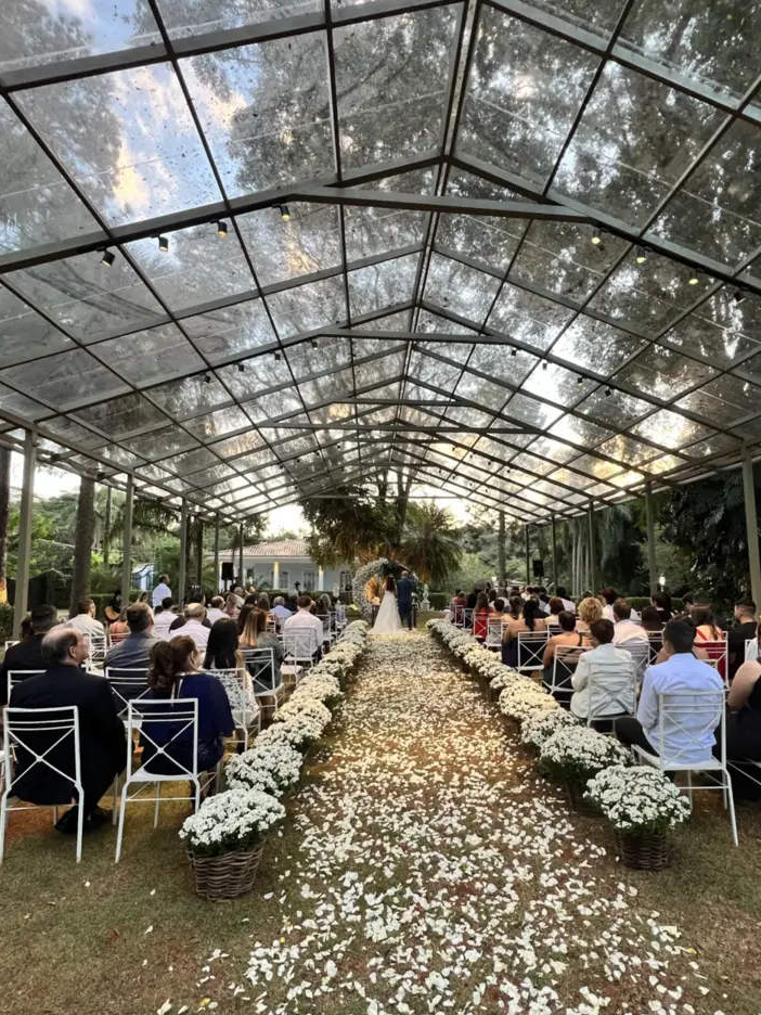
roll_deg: -0.2
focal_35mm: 16
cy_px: 529
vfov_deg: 94.4
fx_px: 469
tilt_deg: +7.0
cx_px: 423
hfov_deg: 77.8
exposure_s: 1/120
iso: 160
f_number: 1.8
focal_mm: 1.57
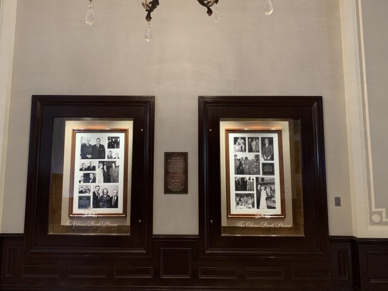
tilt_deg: +7.4
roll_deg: -0.8
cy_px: 125
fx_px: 347
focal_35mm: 31
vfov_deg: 45.3
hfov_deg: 58.2
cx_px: 174
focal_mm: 4.25
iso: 320
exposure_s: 1/60
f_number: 1.8
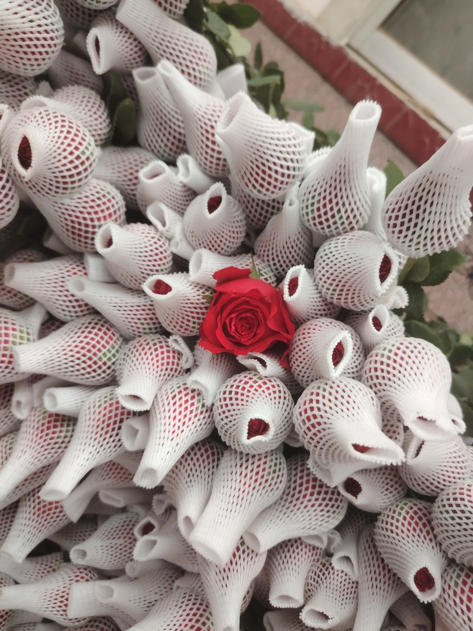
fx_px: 437
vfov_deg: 71.6
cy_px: 316
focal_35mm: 24
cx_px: 236
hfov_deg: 56.8
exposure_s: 1/400
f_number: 1.75
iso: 759
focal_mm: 5.25
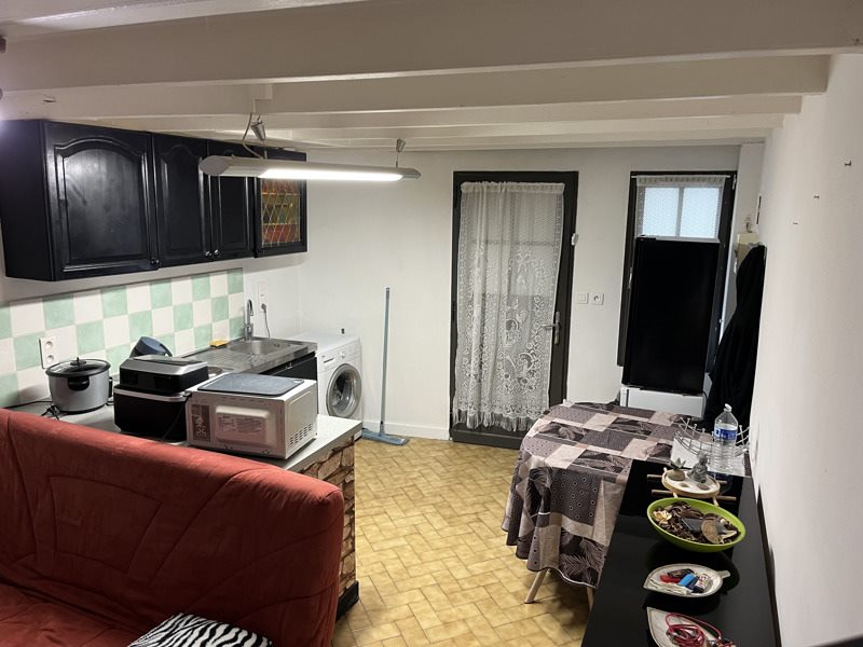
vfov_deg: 53.1
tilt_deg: -11.9
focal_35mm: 26
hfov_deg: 67.3
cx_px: 432
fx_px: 648
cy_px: 324
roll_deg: -0.6
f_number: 1.6
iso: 160
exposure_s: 1/50
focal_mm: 5.1
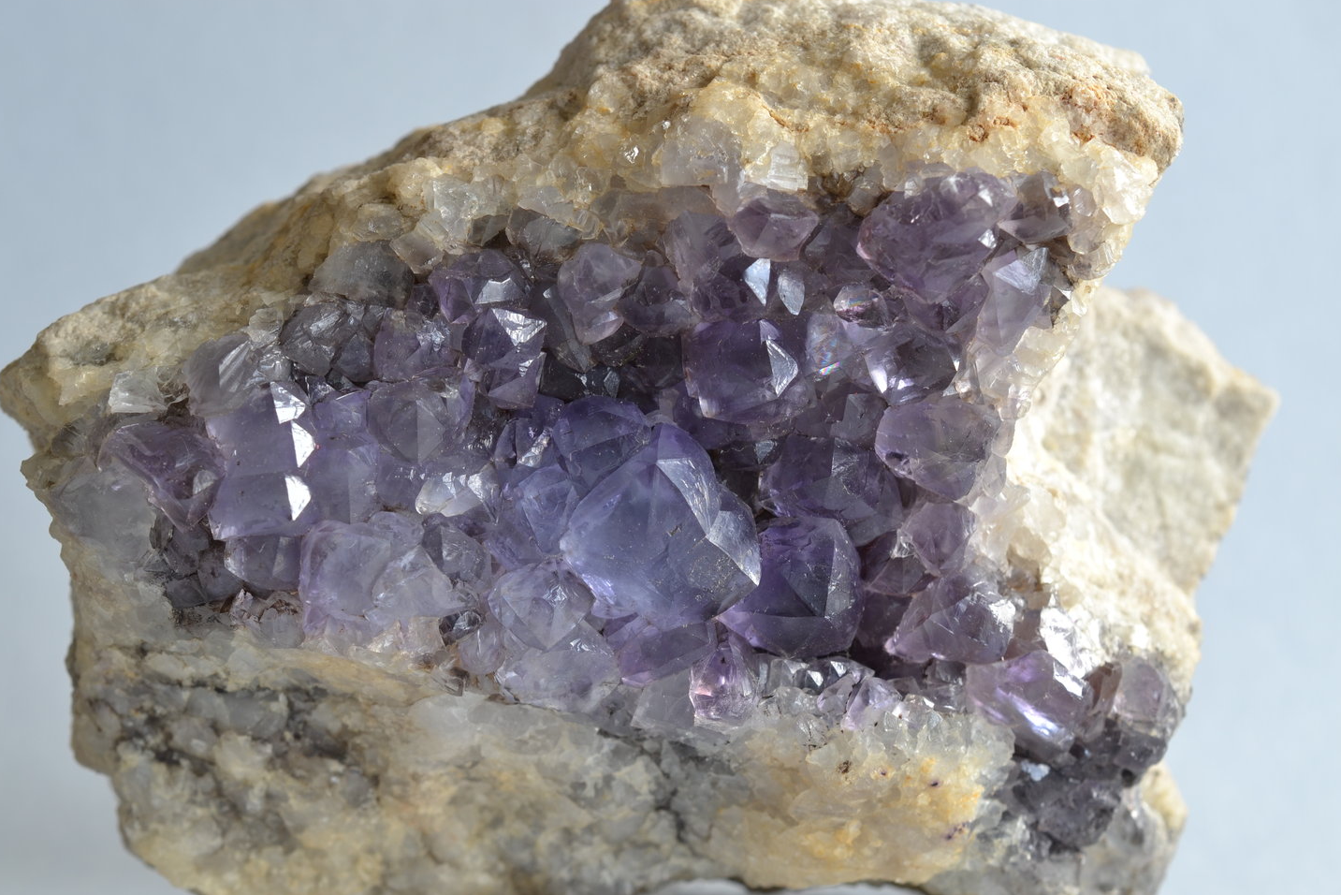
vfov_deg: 20.3
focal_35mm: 67
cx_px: 633
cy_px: 485
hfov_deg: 30.1
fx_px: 2496
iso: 100
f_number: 10
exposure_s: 1/3
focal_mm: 40
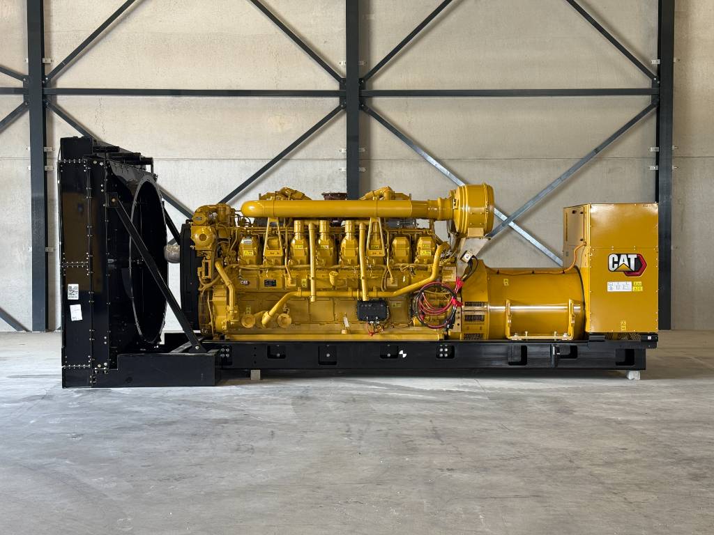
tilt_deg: -2.0
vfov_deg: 30.3
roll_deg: -0.1
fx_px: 990
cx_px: 357
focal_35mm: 48
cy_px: 268
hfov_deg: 39.7
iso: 100
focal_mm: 6.76
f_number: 1.78
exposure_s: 1/50
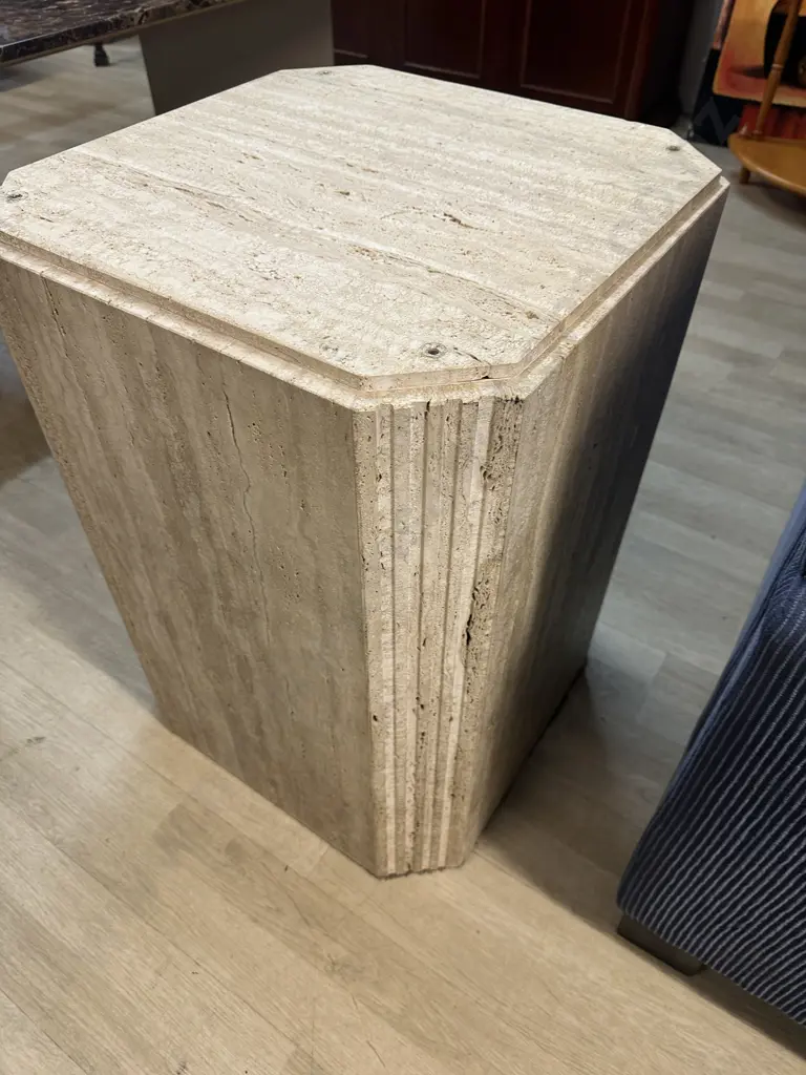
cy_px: 538
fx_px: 745
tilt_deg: -46.1
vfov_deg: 71.6
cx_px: 403
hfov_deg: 56.8
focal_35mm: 24
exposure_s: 1/50
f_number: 1.78
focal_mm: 6.86
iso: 125
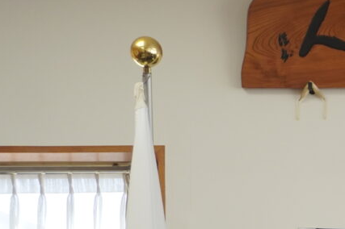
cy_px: 323
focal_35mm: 104
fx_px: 991
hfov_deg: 18.0
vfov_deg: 12.7
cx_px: 487
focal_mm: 23
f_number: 4
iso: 400
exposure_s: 1/160
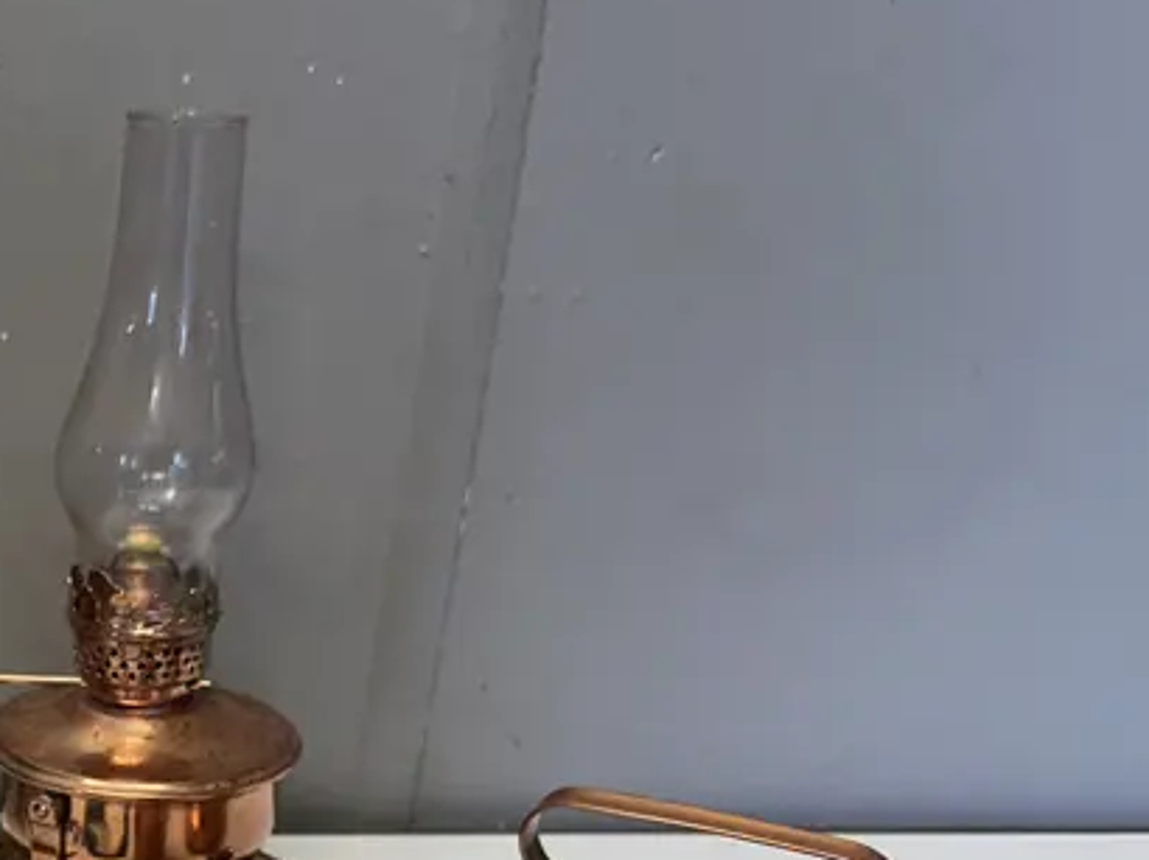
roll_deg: -0.8
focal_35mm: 60
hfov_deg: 28.6
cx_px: -177
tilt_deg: -25.8
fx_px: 1990
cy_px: 902
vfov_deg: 23.2
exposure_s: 1/100
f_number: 1.78
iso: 125
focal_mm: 6.86
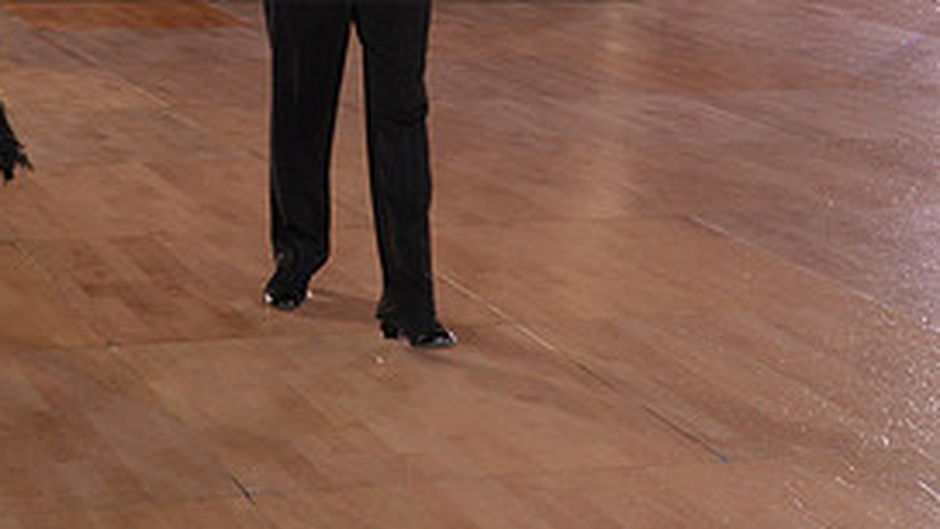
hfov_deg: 21.6
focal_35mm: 98
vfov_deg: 12.1
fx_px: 2443
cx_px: 266
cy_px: -88
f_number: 7.1
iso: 2500
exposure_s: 1/200
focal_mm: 44
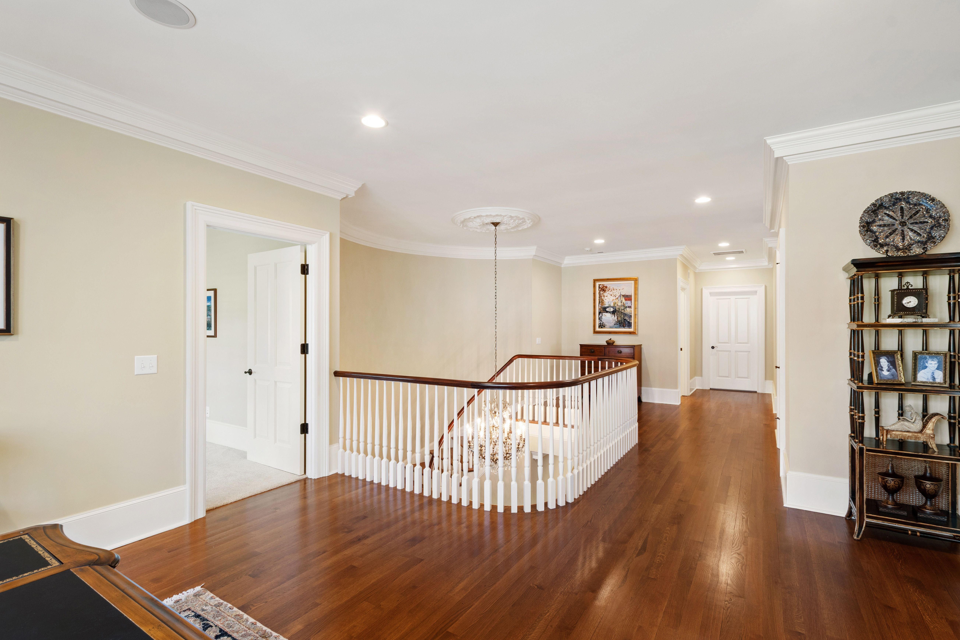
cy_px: 323
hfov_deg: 96.7
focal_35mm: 16
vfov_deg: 73.7
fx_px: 427
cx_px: 500
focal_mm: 10
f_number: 8
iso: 100
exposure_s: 1/1.25
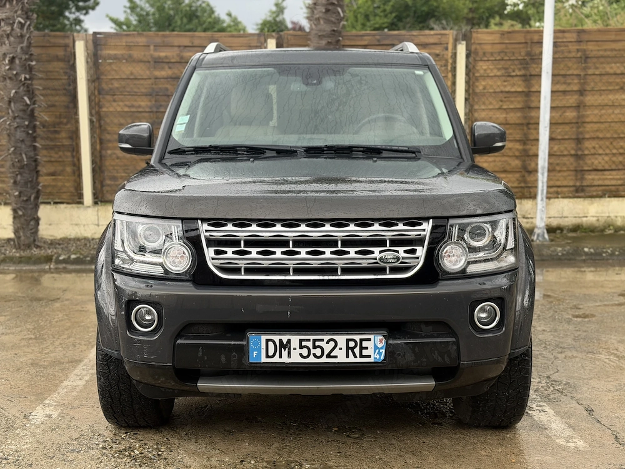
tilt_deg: -8.7
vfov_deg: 30.3
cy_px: 234
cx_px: 312
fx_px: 867
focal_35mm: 48
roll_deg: -0.6
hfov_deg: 39.7
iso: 64
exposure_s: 1/578
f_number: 1.78
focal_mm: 6.76
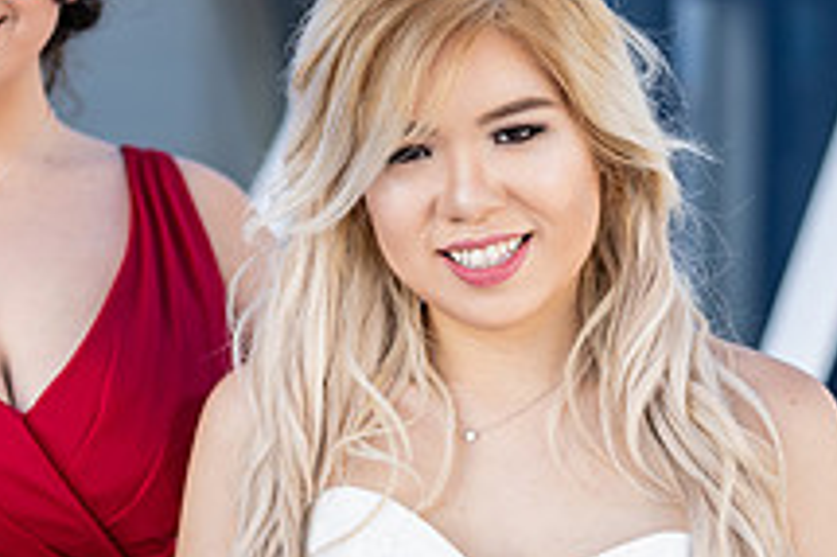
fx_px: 3136
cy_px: 419
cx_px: 109
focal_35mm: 135
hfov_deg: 15.1
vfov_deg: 10.1
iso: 160
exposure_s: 1/4000
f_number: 1.4
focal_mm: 50
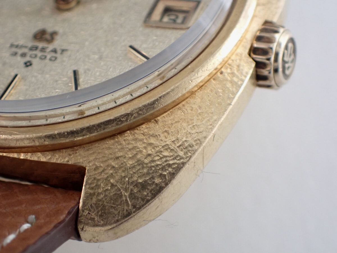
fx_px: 974
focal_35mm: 100
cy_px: 126
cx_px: 168
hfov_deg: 19.6
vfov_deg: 14.8
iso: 1000
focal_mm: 18
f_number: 4.9
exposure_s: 1/100
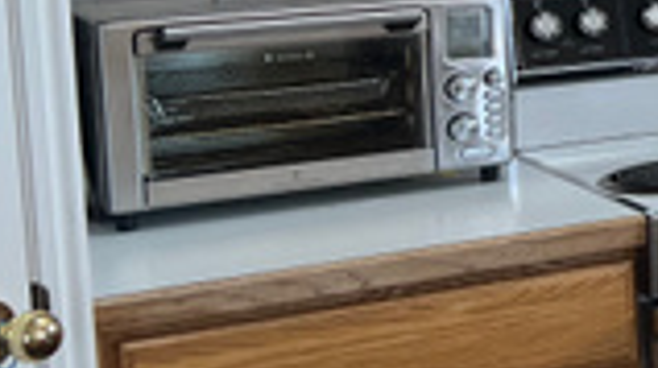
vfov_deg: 10.5
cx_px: 1291
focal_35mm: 114
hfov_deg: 15.3
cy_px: 12
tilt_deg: -7.1
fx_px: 1987
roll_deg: +0.2
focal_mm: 5.7
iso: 40
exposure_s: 1/165
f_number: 1.5
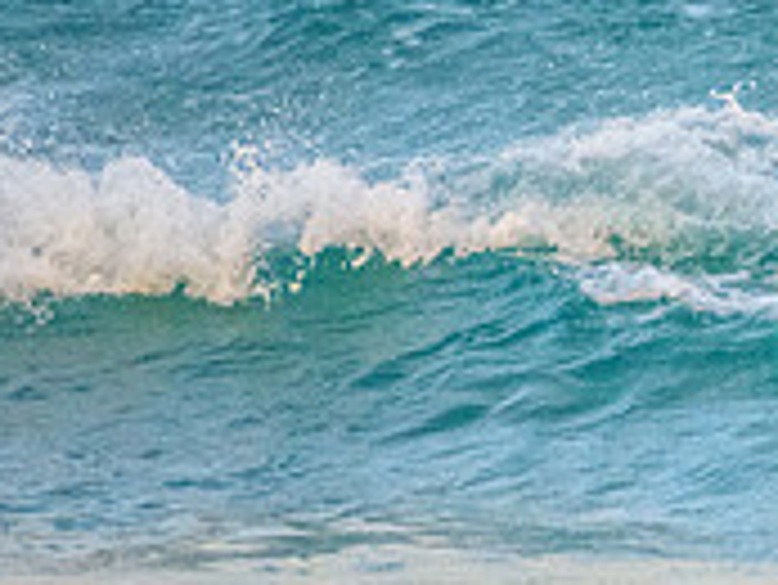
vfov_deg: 0.7
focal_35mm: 1986
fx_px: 44667
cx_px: 1286
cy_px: 290
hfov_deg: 1.0
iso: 5000
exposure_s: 1/2000
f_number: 5.6
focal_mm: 400
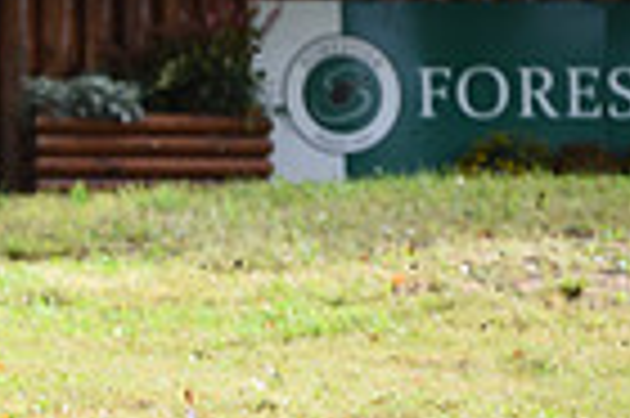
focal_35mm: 683
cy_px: -58
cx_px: -666
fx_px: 11938
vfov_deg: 2.0
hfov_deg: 3.0
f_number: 4.5
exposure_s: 1/1250
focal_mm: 165
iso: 640
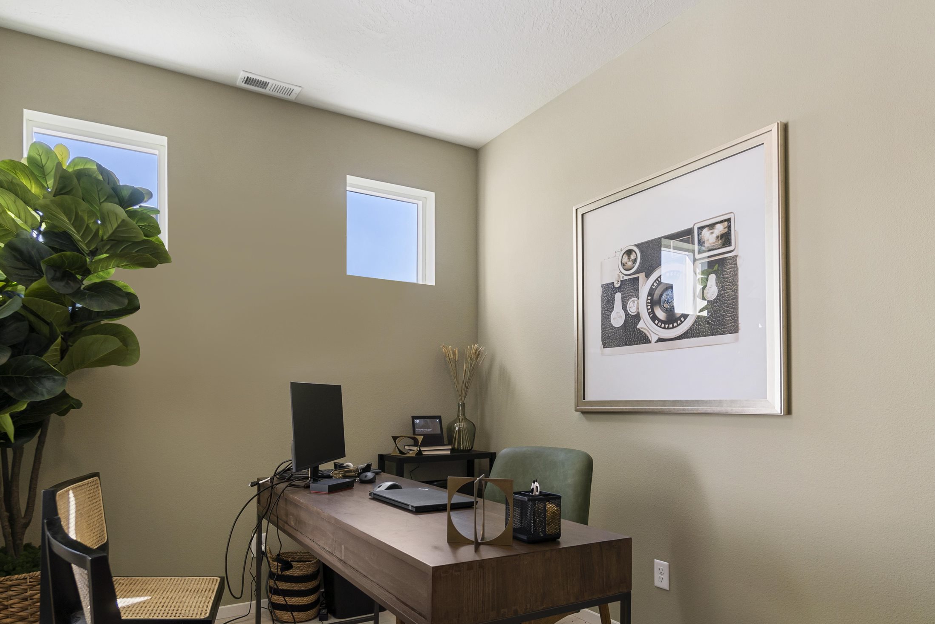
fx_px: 546
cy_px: 402
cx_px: 443
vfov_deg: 58.5
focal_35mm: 21
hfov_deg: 81.1
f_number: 4
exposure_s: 1/30
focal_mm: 10
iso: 100
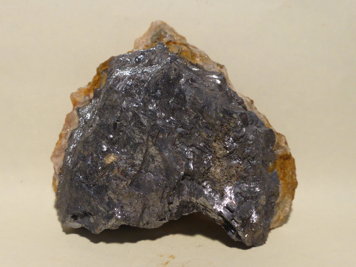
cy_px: 134
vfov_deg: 27.5
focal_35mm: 53
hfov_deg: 36.2
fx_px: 545
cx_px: 178
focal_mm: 9
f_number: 4.4
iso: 400
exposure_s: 1/50
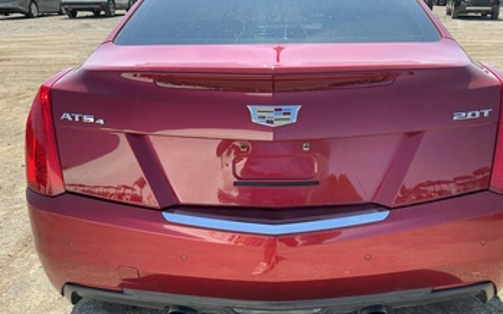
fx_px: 466
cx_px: 282
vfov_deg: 37.0
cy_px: 197
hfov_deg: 56.5
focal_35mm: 34
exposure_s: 1/409
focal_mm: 3
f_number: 1.8
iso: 25
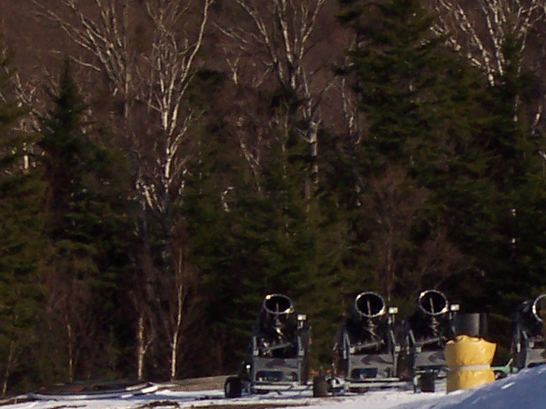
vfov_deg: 4.4
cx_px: 520
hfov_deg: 5.9
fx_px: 5330
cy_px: 564
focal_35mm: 338
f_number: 9.5
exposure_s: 1/350
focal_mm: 16.8
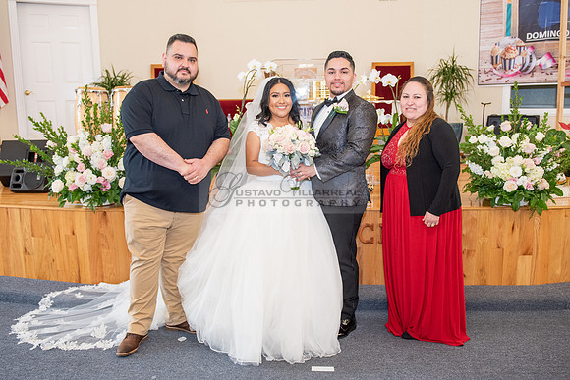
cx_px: 285
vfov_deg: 39.4
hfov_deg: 56.5
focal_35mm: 33
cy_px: 190
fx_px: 530
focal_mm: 29
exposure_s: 1/160
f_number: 3.5
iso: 1000
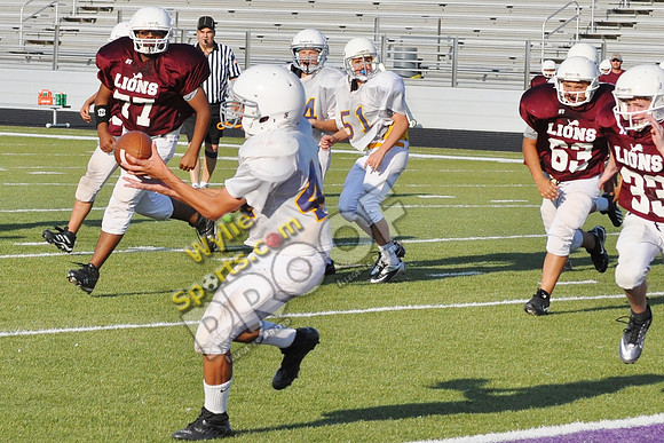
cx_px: 332
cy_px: 222
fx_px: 1799
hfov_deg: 20.9
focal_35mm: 98
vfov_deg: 14.0
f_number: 6.3
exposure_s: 1/1600
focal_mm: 65
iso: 400
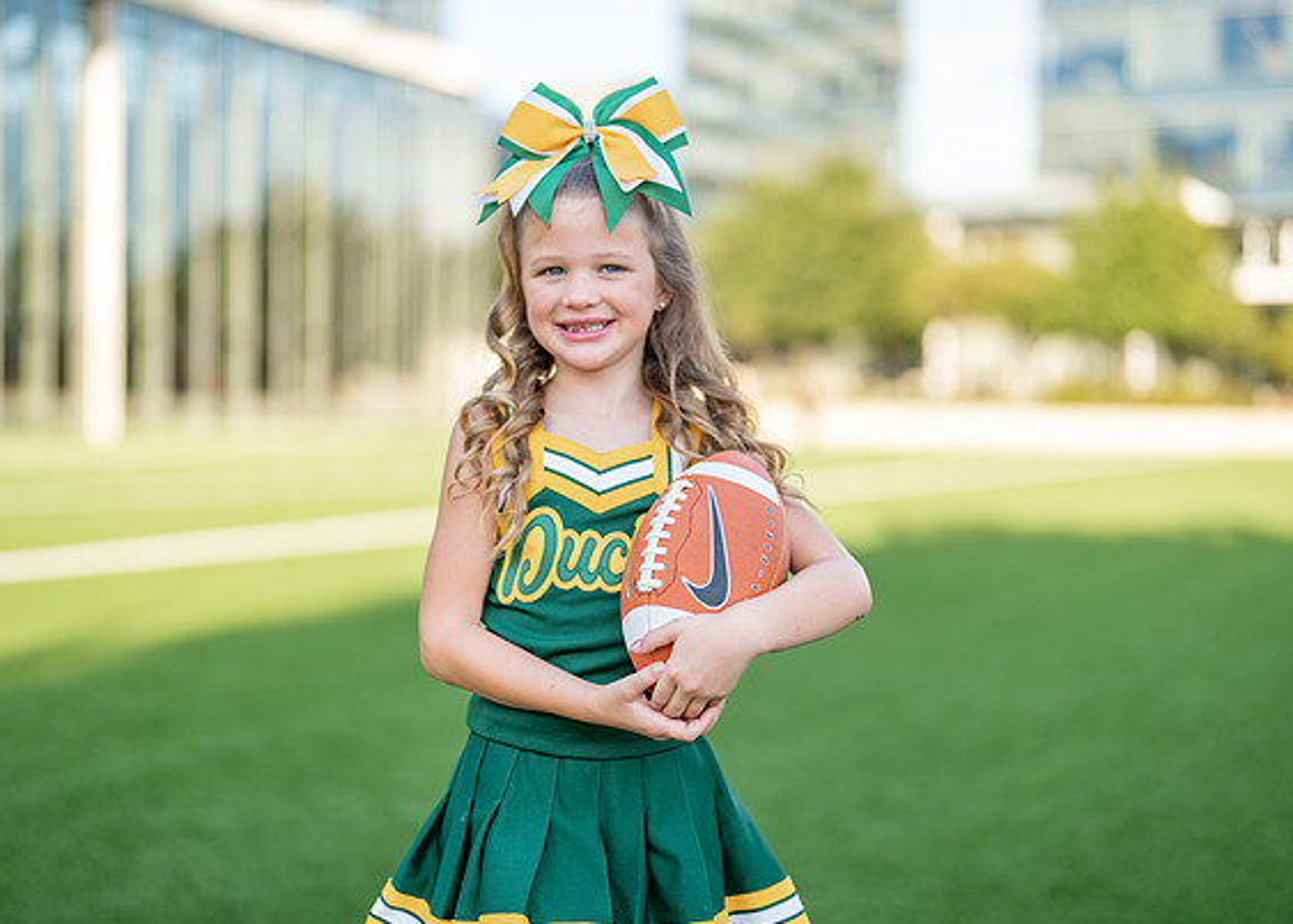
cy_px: 464
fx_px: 1983
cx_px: 636
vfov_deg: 26.2
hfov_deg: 36.1
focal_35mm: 54
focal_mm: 50
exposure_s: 1/1250
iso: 100
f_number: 1.2
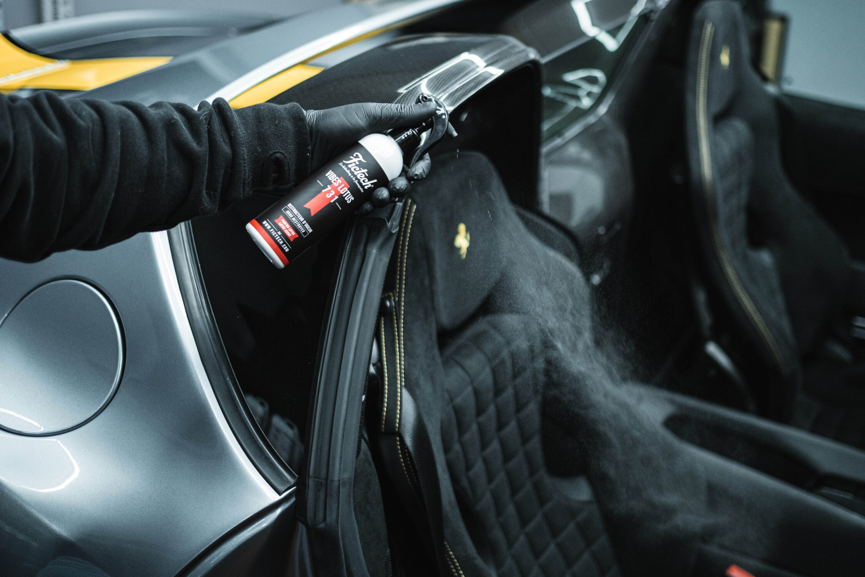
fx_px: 961
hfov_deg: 48.3
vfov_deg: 33.4
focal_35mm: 40
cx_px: 494
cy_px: 259
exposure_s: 1/160
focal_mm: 23
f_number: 1.4
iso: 1250
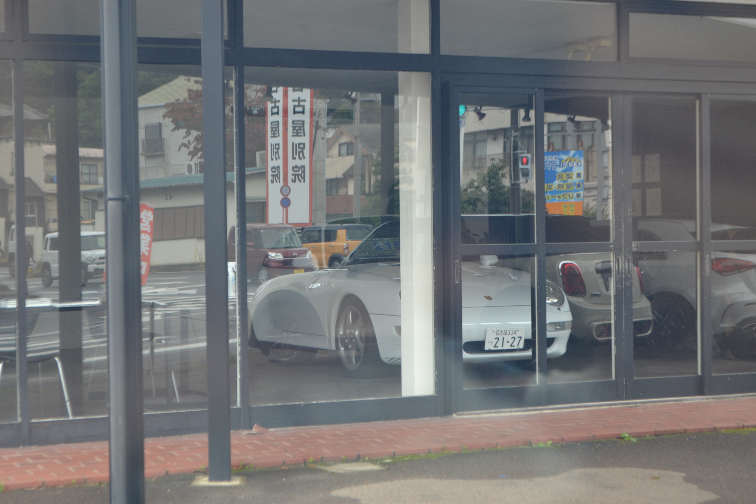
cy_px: 252
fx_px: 1732
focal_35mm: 82
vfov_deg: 16.6
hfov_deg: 24.6
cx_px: 378
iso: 400
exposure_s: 1/80
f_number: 5.6
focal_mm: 55
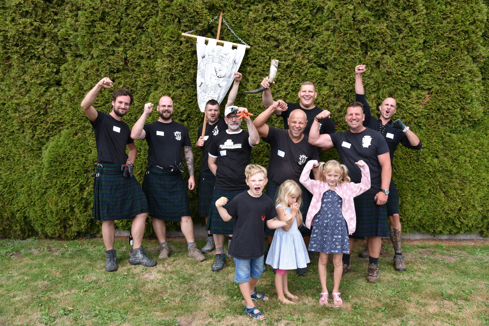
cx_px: 244
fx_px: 408
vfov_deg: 43.6
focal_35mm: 30
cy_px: 163
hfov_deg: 61.9
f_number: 8
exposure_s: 1/250
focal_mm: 30
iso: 400
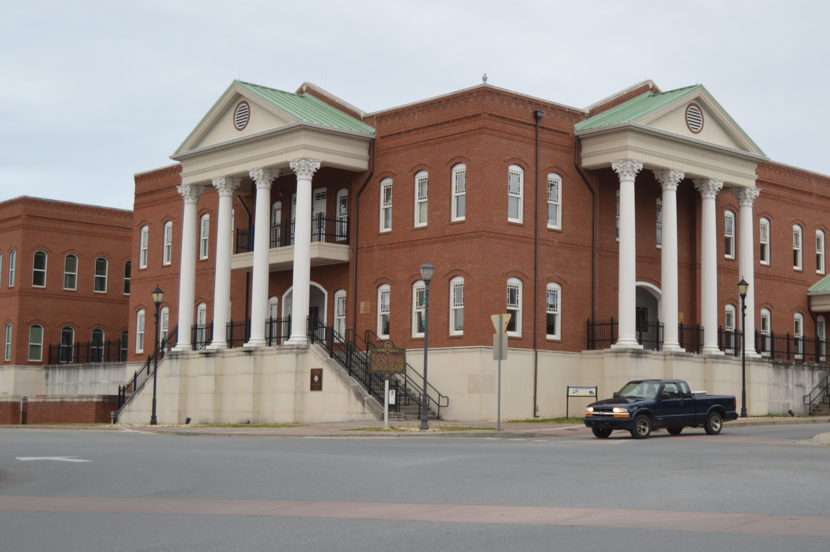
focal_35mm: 53
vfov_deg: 25.5
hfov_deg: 37.4
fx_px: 1221
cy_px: 274
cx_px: 496
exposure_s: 1/100
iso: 400
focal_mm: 28
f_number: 5
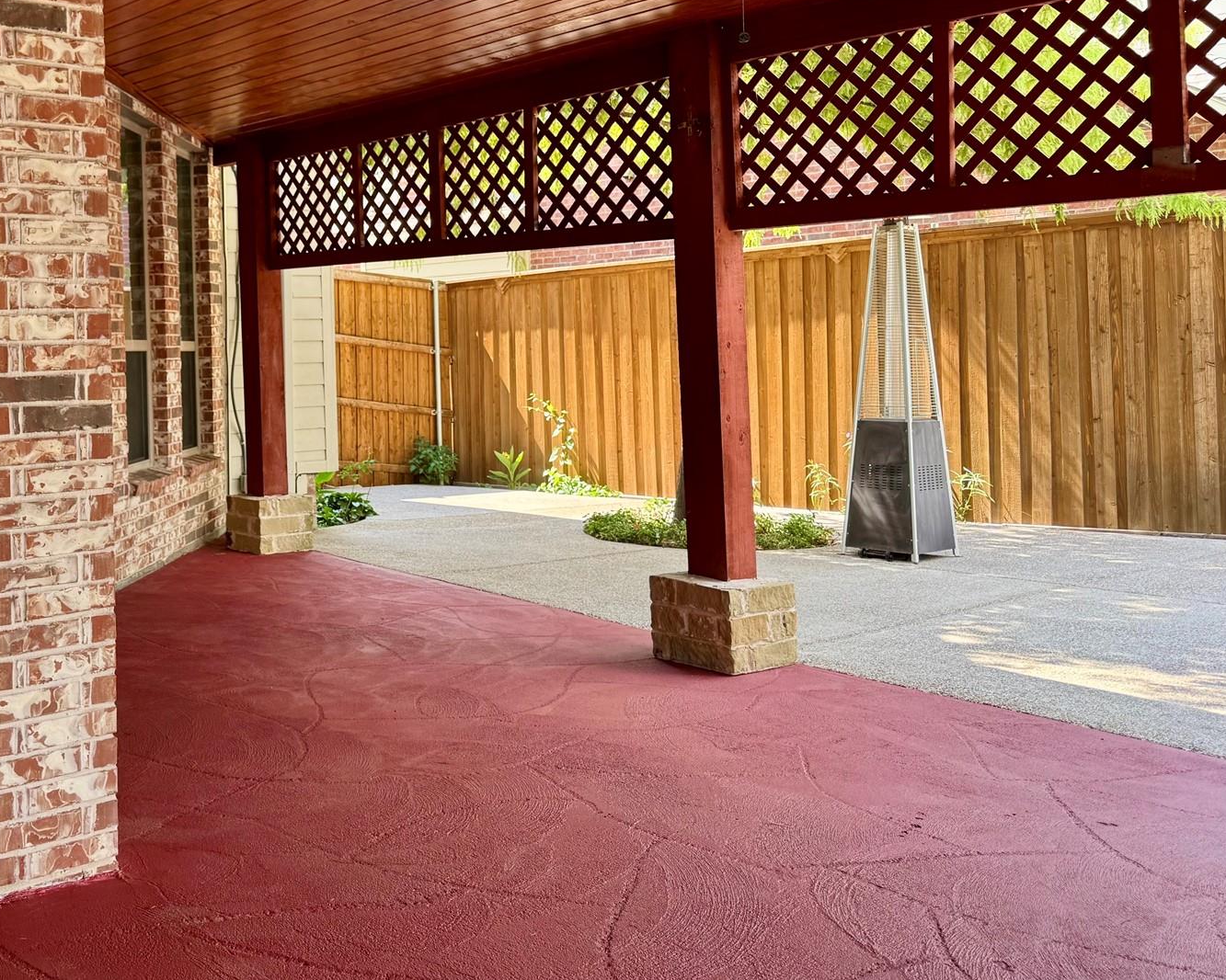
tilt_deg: +0.6
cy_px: 328
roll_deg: +2.1
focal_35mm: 36
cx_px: 294
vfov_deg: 40.6
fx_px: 1306
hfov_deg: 48.2
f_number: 1.78
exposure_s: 1/255
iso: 64
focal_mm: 6.76
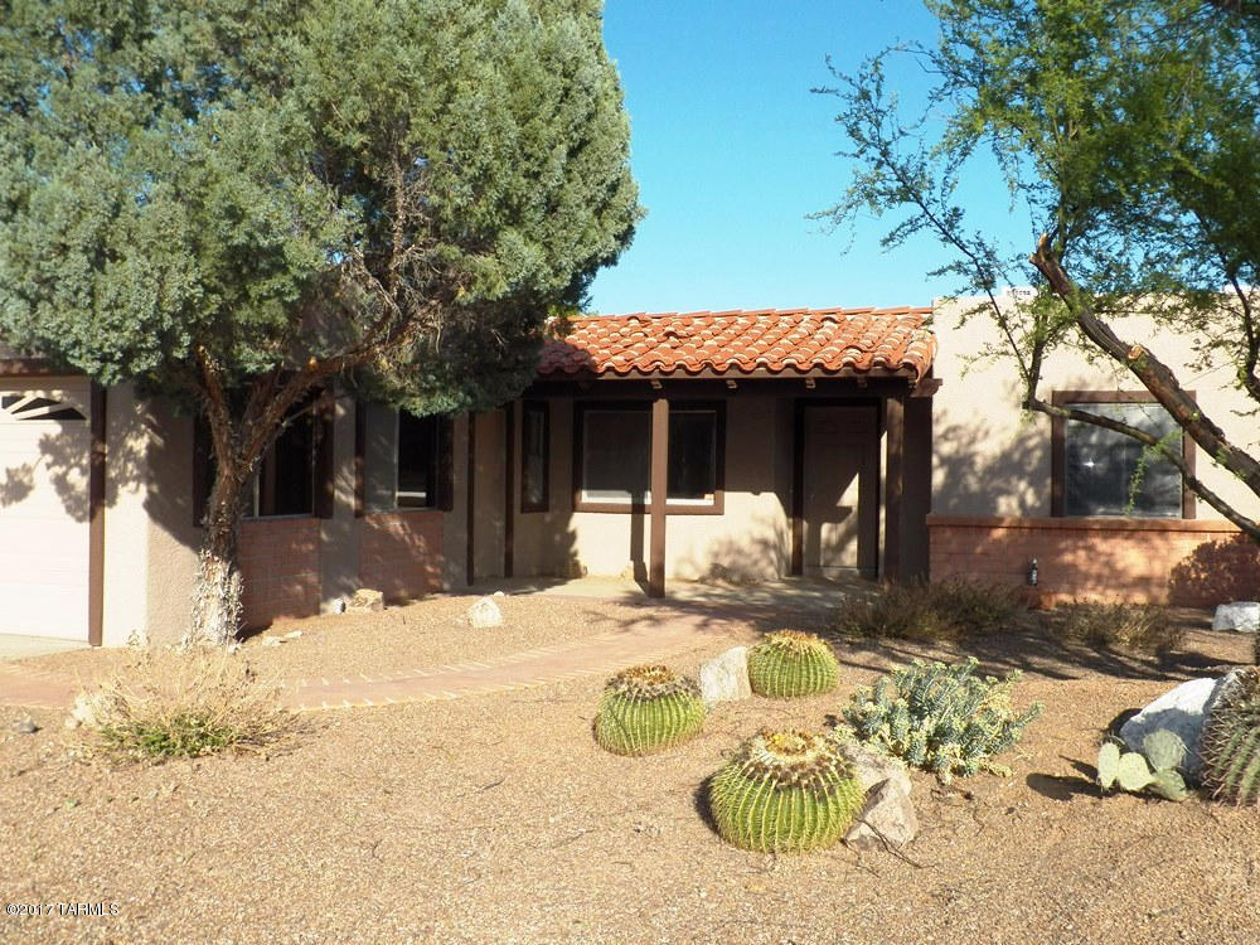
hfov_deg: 52.6
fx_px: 1274
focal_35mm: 35
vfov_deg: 40.7
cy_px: 472
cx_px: 630
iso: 125
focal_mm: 6.3
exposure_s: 1/800
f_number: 4
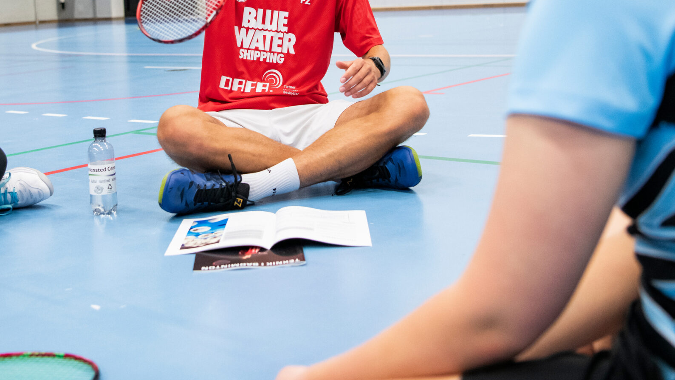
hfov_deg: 38.2
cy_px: 34
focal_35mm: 54
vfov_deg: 21.7
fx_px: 967
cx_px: 249
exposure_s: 1/200
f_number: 2.8
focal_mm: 32
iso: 2500
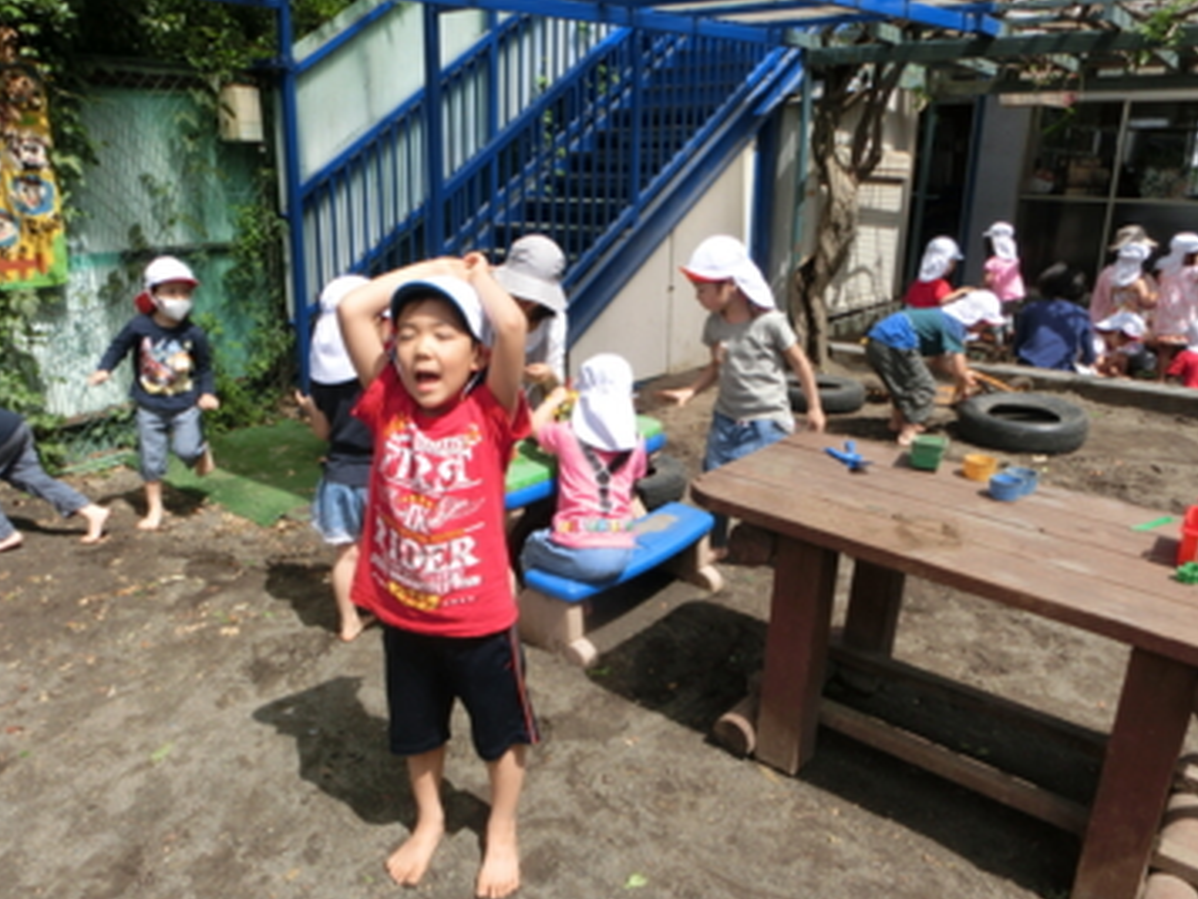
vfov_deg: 51.4
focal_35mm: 27
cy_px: 455
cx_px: 545
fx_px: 934
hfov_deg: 65.2
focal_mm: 4.24
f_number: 7.9
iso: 80
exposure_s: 1/160
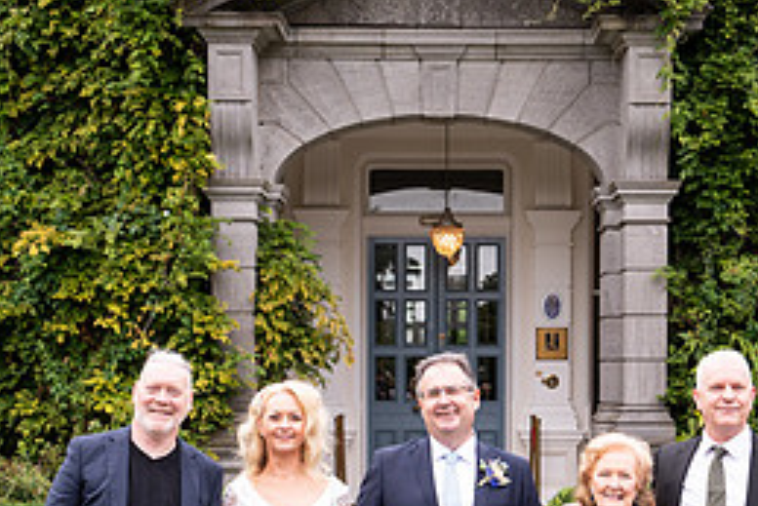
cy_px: 461
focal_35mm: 103
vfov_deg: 13.2
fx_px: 2170
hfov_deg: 19.8
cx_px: 451
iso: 400
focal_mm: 46
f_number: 5.6
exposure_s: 1/200
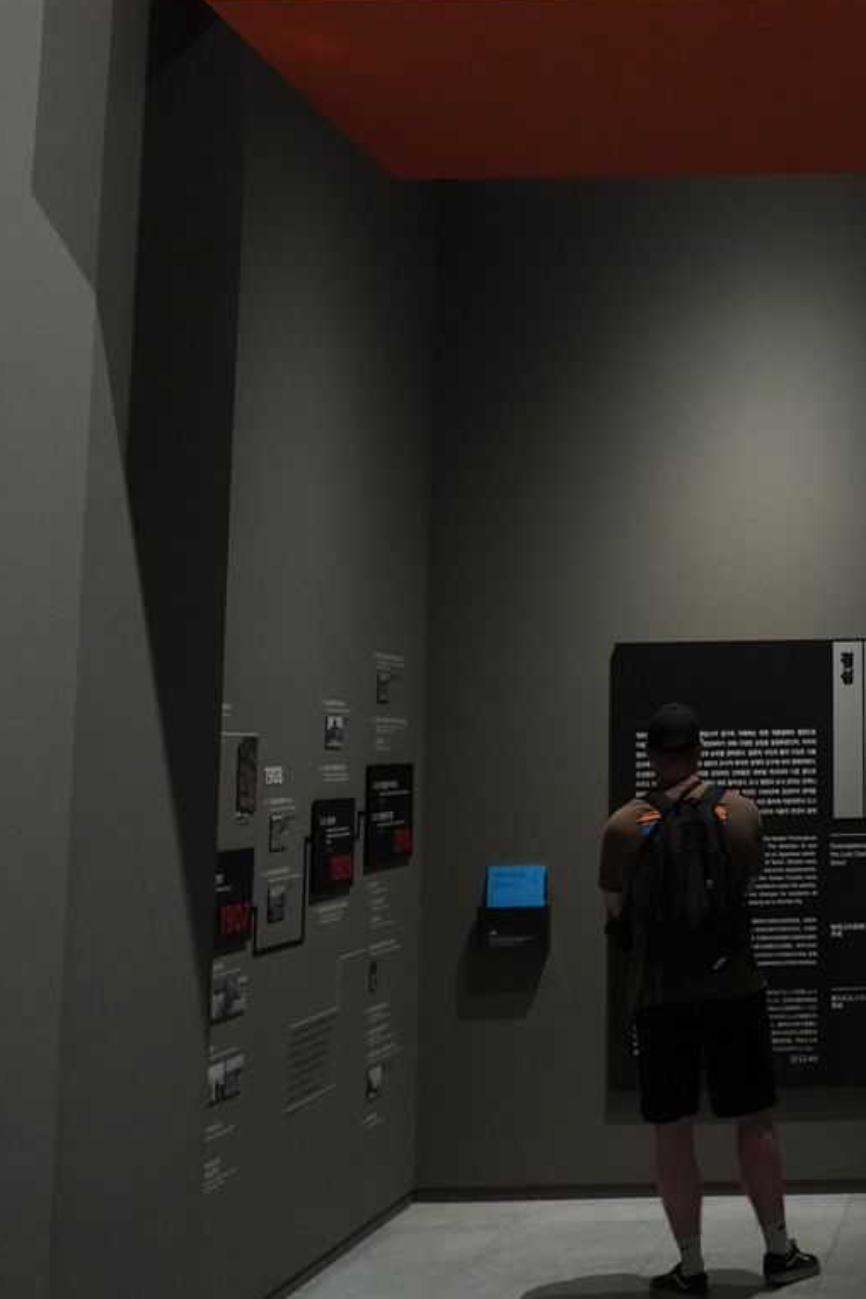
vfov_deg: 31.4
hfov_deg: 20.2
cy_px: 361
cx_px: 1050
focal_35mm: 63
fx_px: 2273
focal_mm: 24
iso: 3200
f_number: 5.6
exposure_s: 1/80
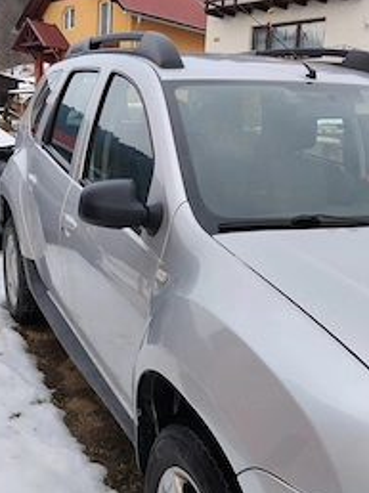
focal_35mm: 45
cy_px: 304
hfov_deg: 32.1
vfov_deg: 41.8
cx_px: 170
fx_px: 641
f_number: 1.8
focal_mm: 4.22
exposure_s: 1/476
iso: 50
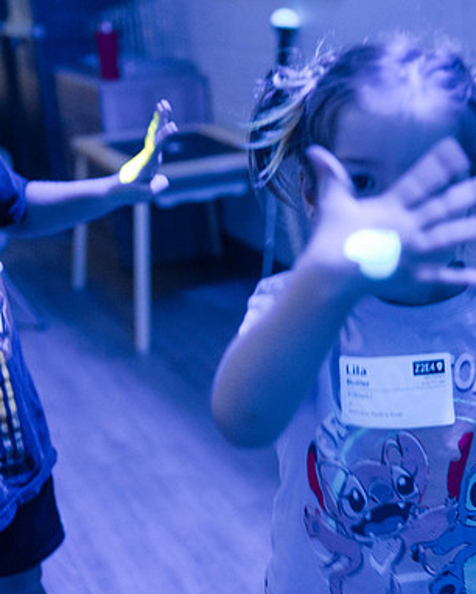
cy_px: 291
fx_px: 933
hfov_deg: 28.5
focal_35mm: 53
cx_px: 312
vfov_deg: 35.3
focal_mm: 35
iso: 6400
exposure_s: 1/20
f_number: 2.2
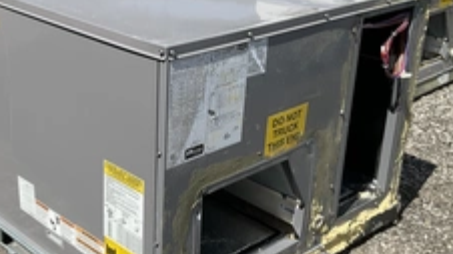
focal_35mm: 56
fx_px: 672
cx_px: 156
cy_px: 128
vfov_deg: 21.4
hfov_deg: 36.9
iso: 25
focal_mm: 3
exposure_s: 1/2538
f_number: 1.8
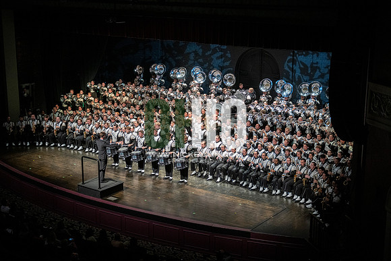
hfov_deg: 36.2
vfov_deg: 24.6
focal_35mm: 55
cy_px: 130
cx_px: 196
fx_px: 597
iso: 3200
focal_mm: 55
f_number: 2.8
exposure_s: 1/500
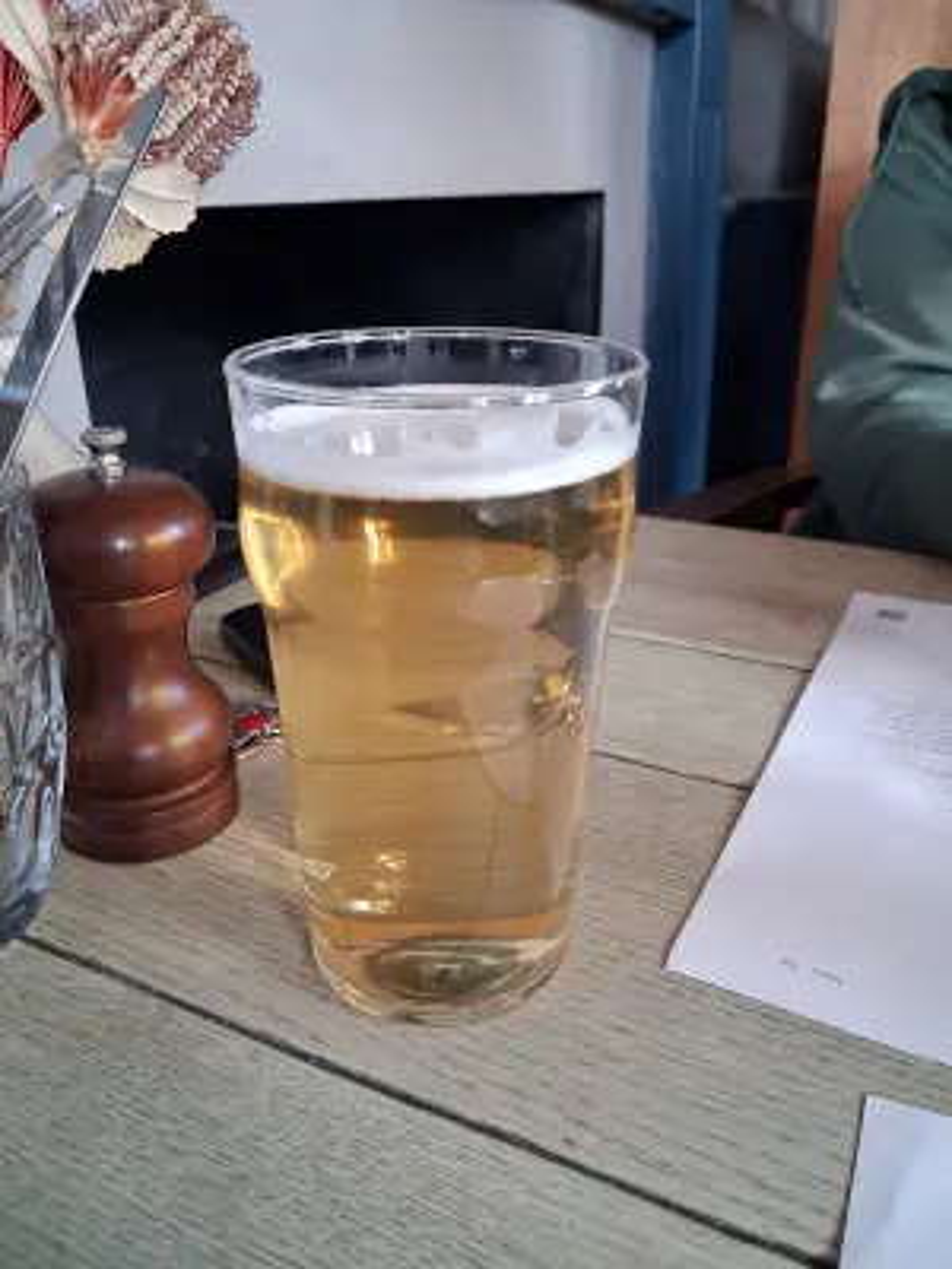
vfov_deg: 65.3
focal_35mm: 27
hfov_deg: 51.4
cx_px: 476
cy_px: 634
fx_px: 990
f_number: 1.8
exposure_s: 1/50
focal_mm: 4
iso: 500
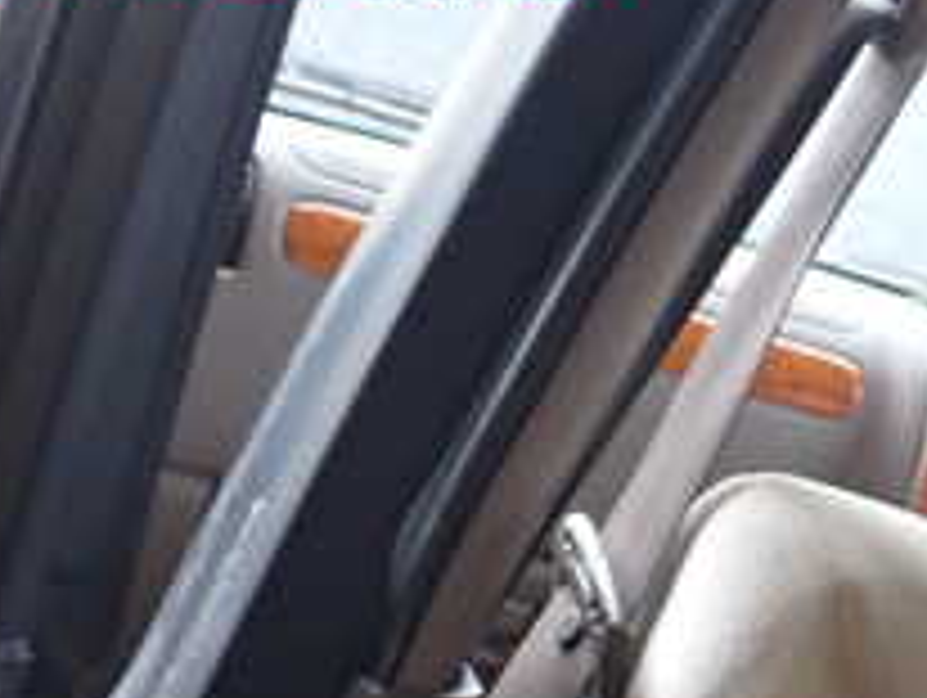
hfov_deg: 19.7
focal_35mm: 93
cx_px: 1134
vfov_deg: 15.2
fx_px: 2493
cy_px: 914
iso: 500
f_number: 2.4
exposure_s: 1/30
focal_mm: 5.79
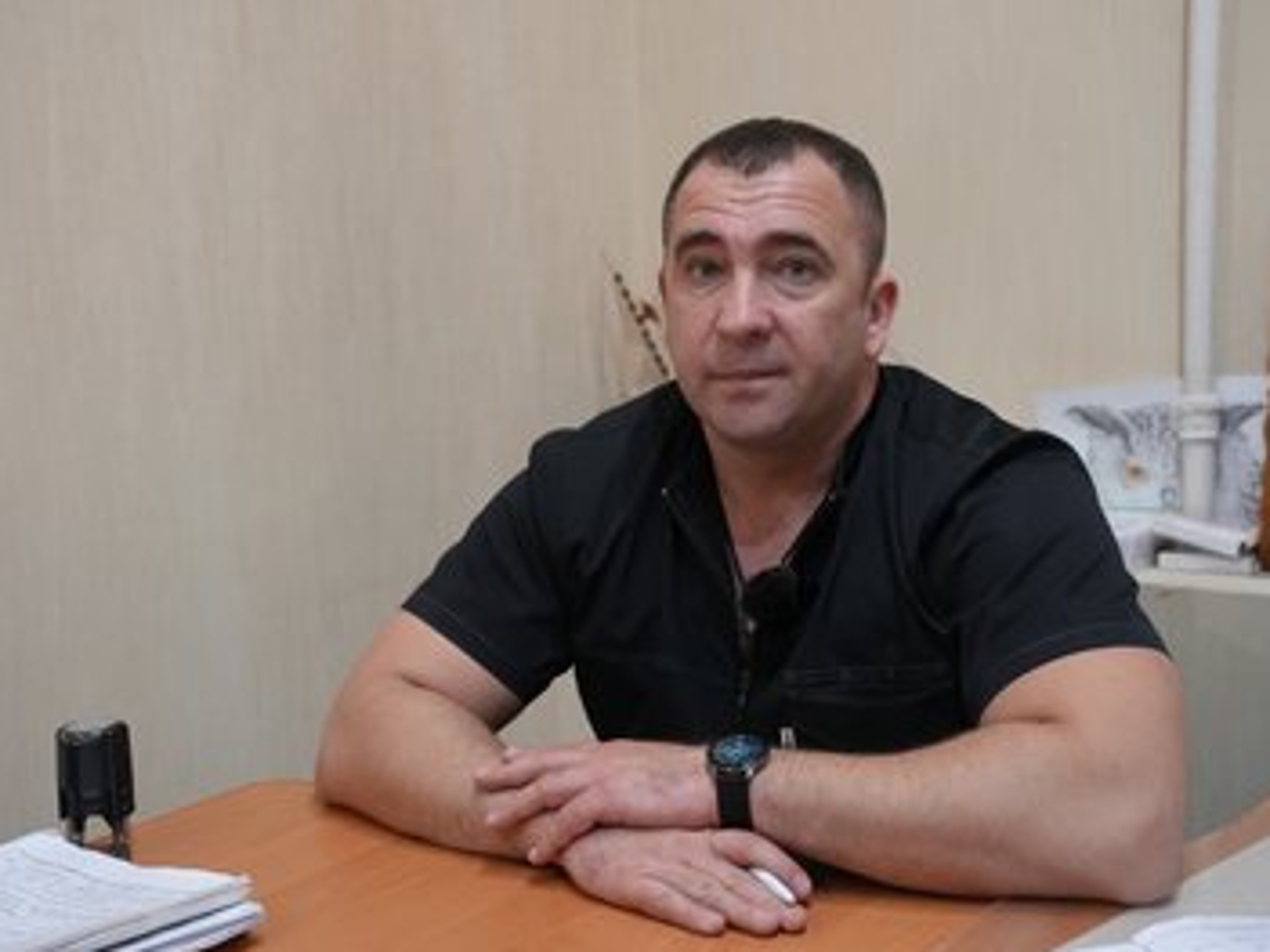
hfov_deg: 42.1
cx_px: 633
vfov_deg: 32.2
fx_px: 1650
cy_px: 480
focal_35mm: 45
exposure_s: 1/160
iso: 8000
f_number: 4
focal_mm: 41
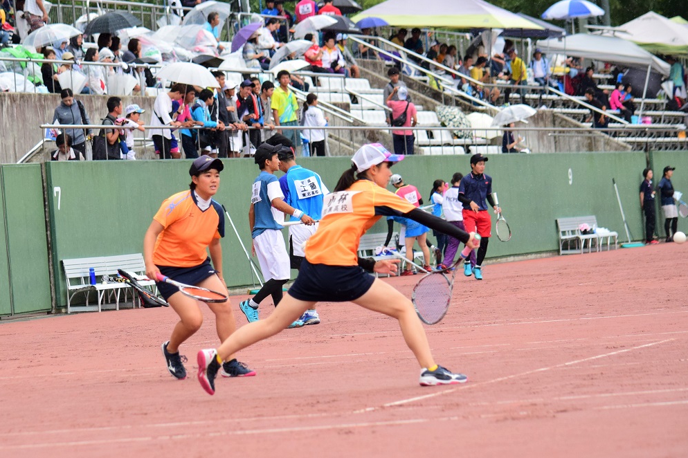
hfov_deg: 12.4
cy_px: 228
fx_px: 3171
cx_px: 345
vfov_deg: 8.3
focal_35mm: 166
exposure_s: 1/2000
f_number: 4.8
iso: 1000
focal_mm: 110
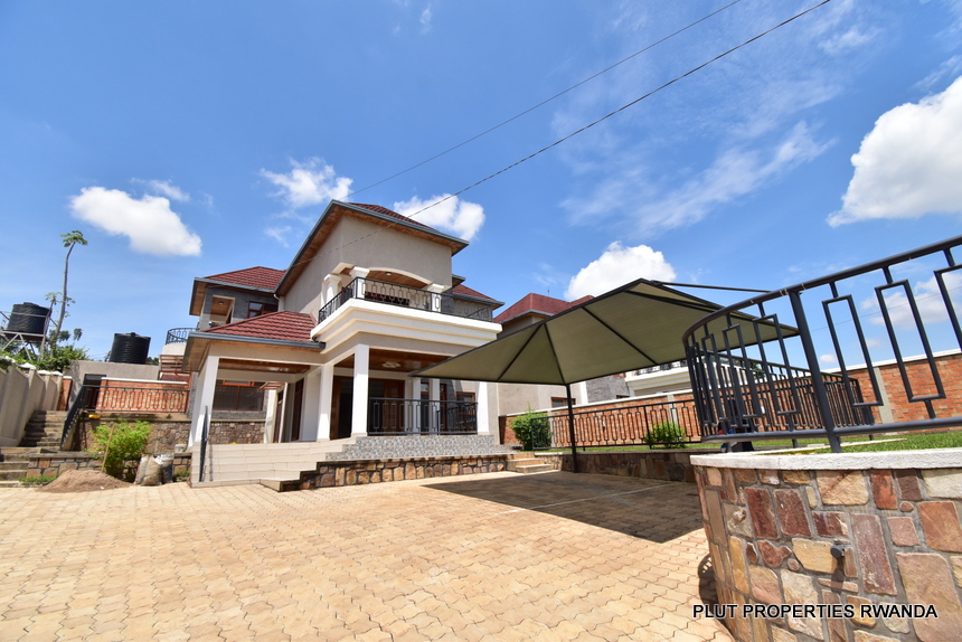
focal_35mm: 15
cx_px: 481
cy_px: 321
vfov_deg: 77.4
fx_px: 401
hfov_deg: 100.4
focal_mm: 10
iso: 500
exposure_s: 1/1000
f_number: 8
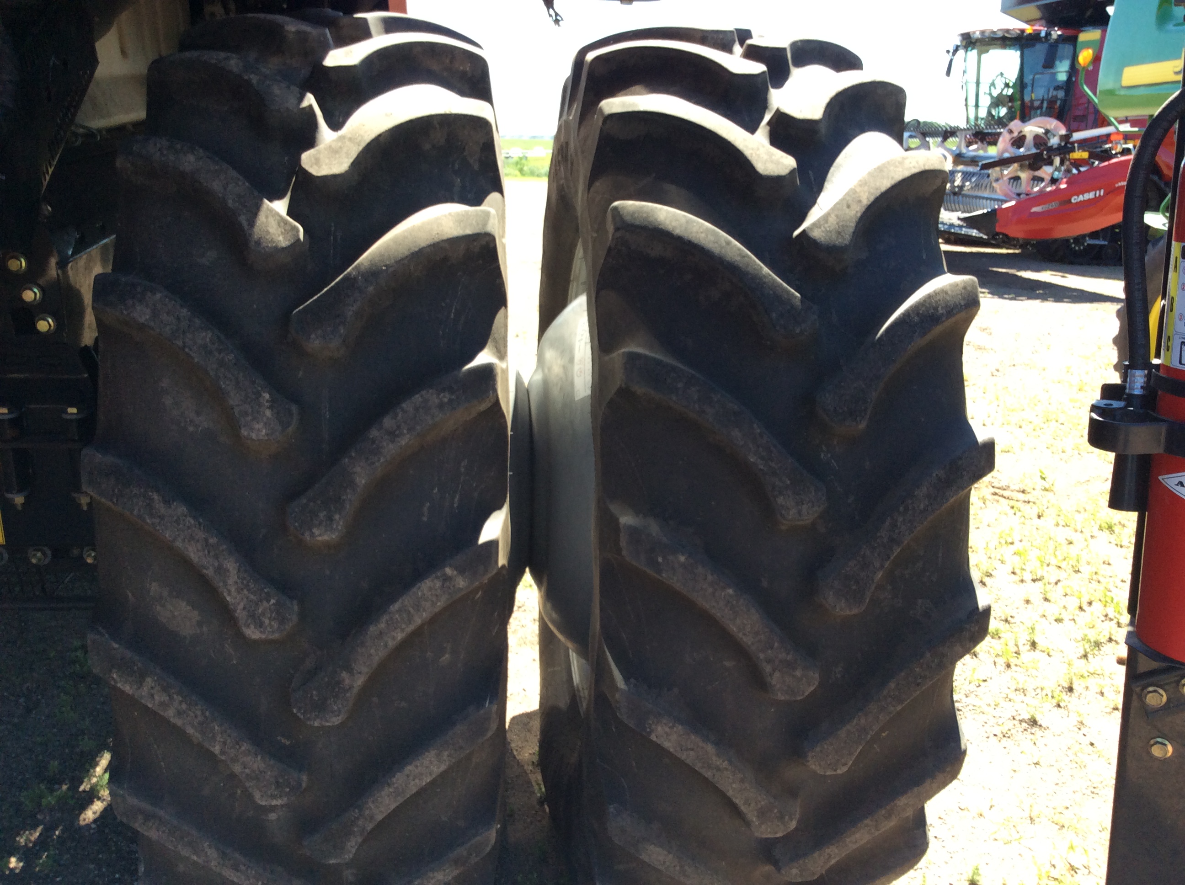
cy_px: 442
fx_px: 1094
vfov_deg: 44.1
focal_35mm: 32
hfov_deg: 56.9
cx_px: 592
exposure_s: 1/260
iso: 32
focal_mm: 3.3
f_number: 2.4
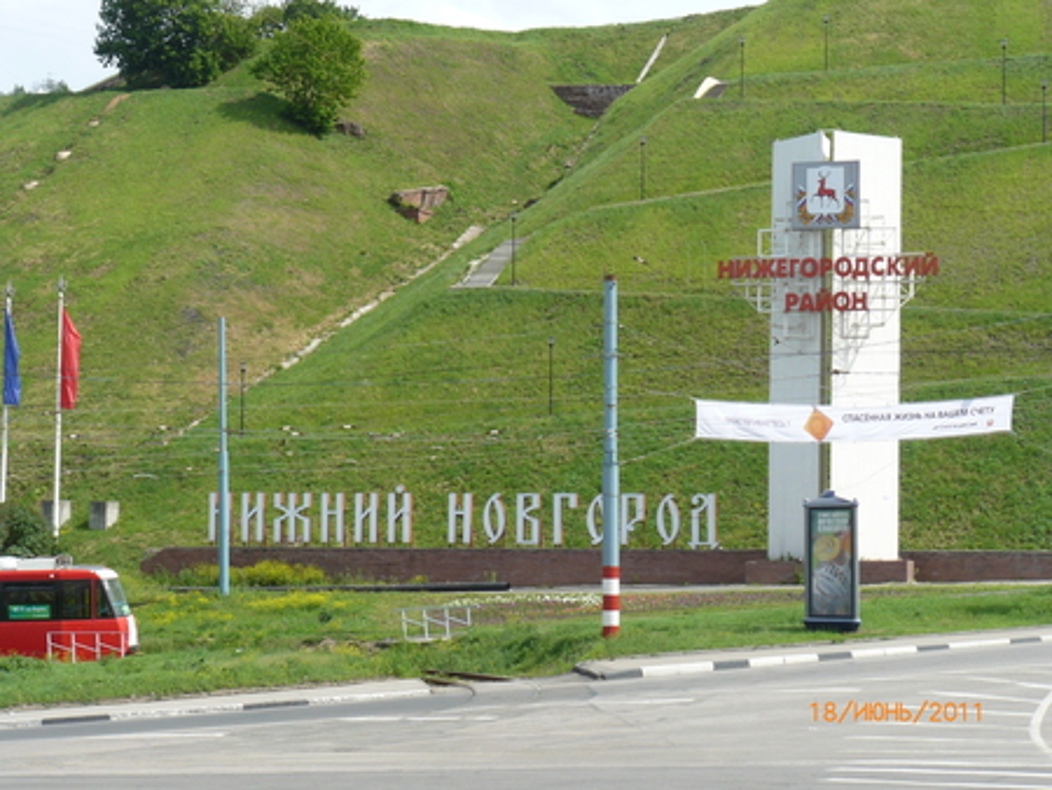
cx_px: 526
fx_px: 2767
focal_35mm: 91
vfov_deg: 16.3
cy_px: 395
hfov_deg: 21.5
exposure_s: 1/320
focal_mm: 15.2
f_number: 5.6
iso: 100
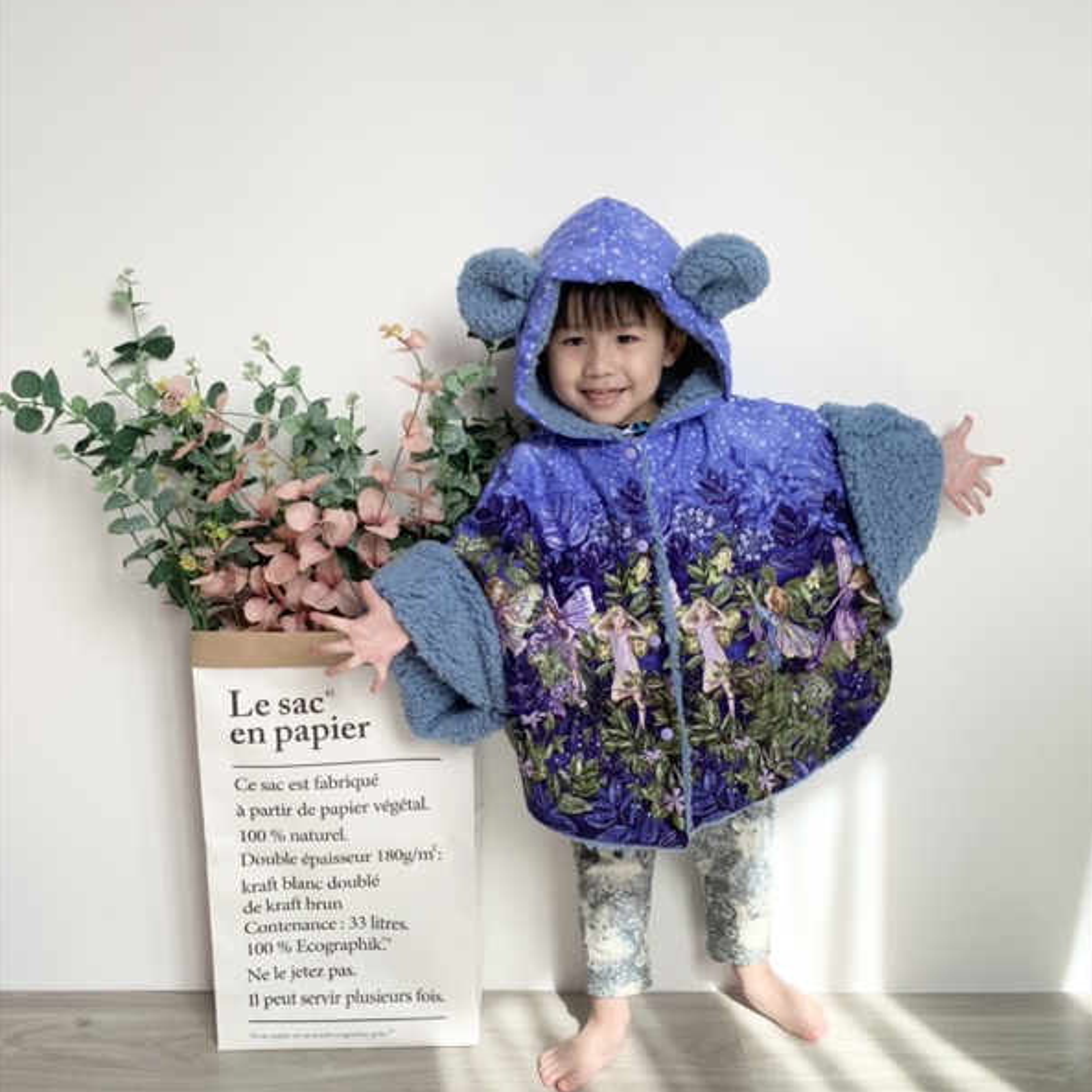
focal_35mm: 31
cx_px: 551
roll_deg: +0.6
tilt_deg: -11.0
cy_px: 641
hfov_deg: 52.5
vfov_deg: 52.3
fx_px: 1106
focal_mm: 4.25
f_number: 1.8
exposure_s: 1/122
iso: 25
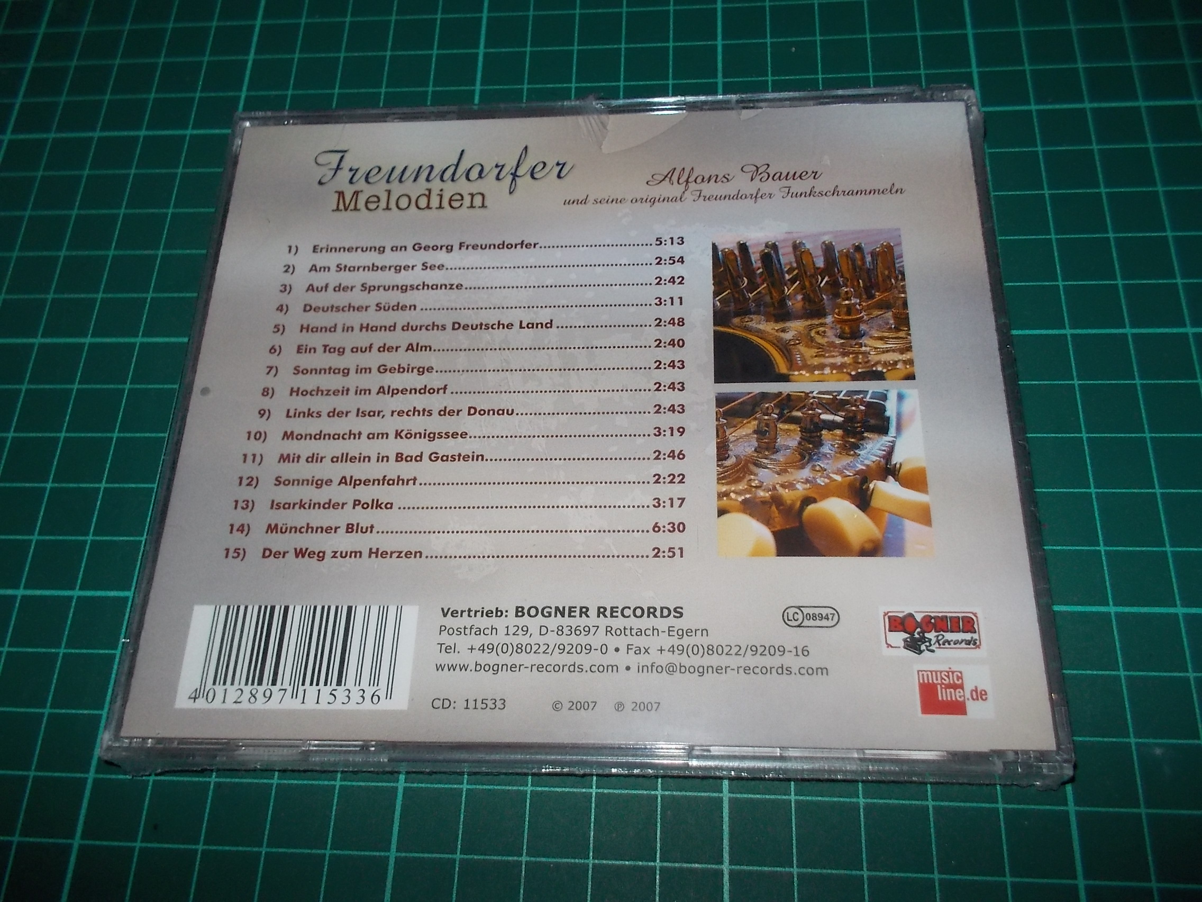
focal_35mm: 29
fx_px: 1007
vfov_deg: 48.2
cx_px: 601
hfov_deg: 61.7
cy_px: 451
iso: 200
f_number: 3.3
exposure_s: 1/30
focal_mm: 4.1
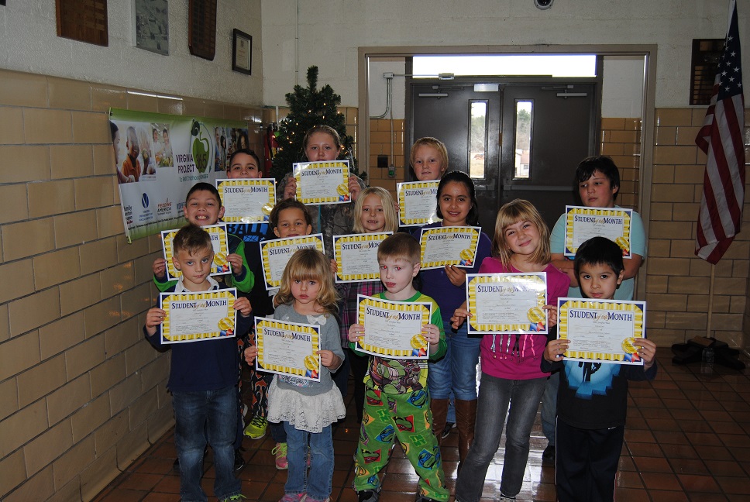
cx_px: 375
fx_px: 688
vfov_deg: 40.1
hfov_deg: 57.2
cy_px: 251
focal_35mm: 33
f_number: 3.5
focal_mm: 22
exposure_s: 1/60
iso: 200
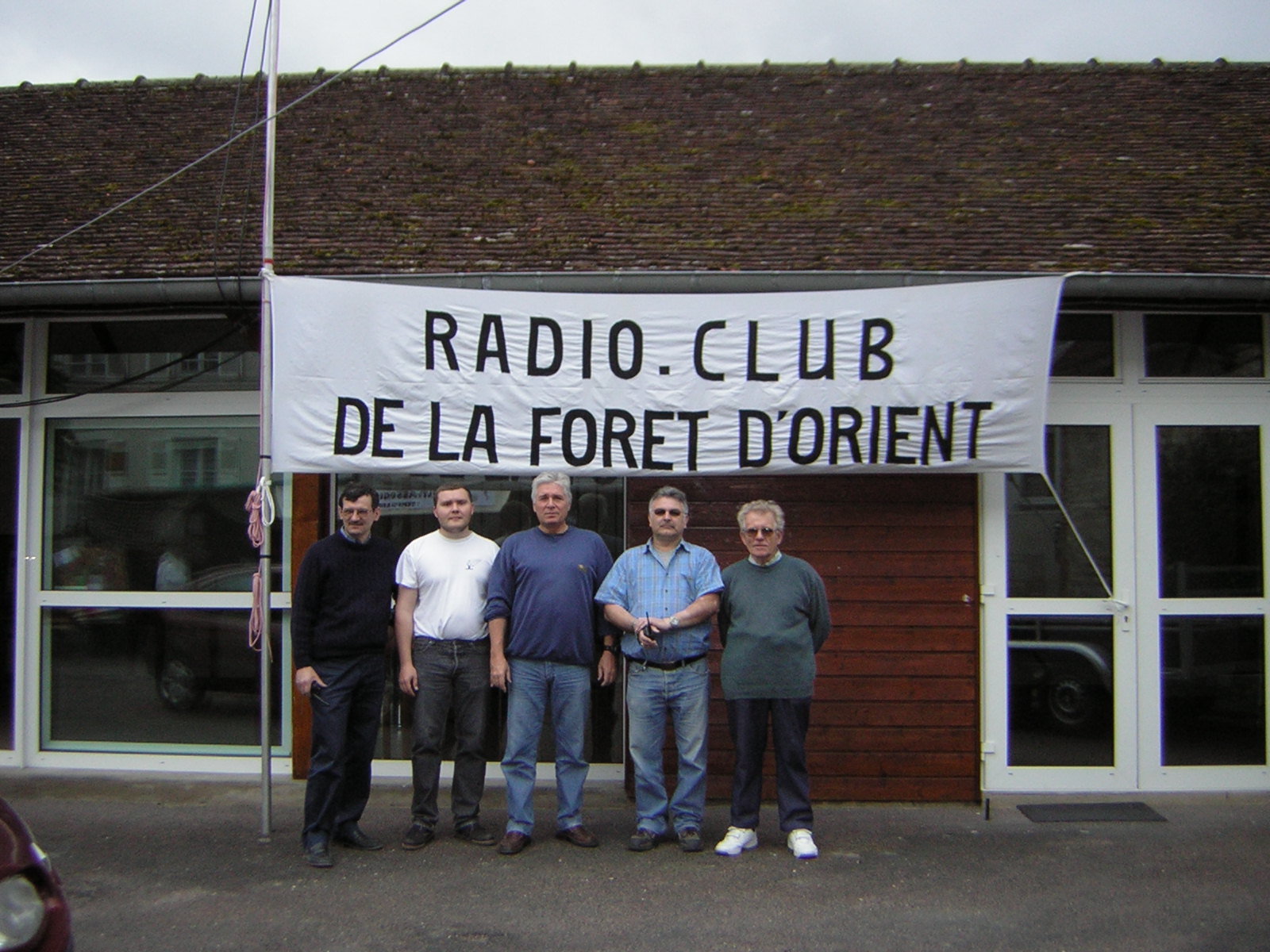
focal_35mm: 36
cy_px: 476
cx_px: 635
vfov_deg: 39.7
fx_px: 1321
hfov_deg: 51.4
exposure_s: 1/563
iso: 71
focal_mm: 4.7
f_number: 2.6
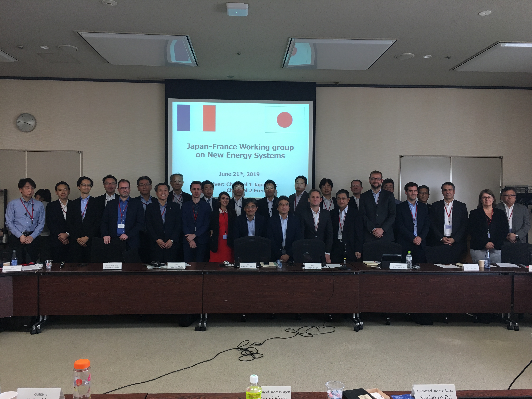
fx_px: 446
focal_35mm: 29
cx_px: 266
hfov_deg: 61.7
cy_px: 200
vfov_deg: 48.2
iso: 32
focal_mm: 4.15
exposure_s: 1/30
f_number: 2.2
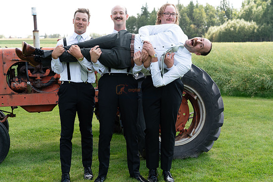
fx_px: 455
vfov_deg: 22.6
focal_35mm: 60
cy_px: 91
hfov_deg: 33.4
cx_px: 136
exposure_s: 1/400
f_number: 5
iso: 400
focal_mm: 60
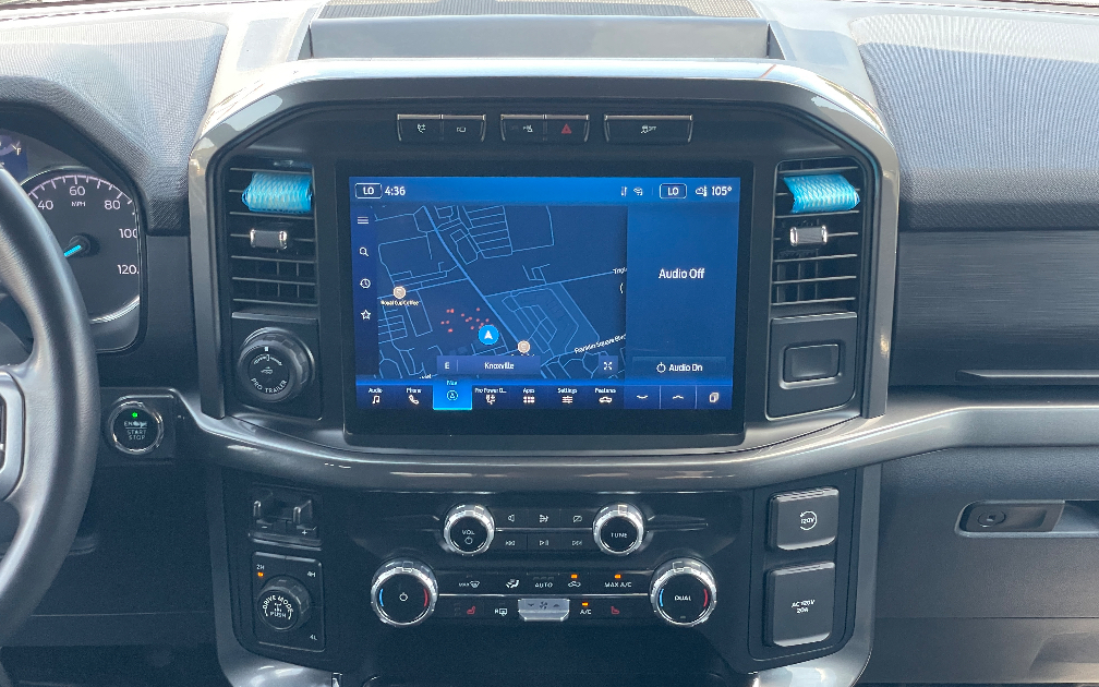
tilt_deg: -27.0
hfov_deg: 36.3
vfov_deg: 23.1
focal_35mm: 56
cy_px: 402
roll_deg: +0.9
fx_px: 1677
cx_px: 546
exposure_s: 1/122
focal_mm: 6
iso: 200
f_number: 2
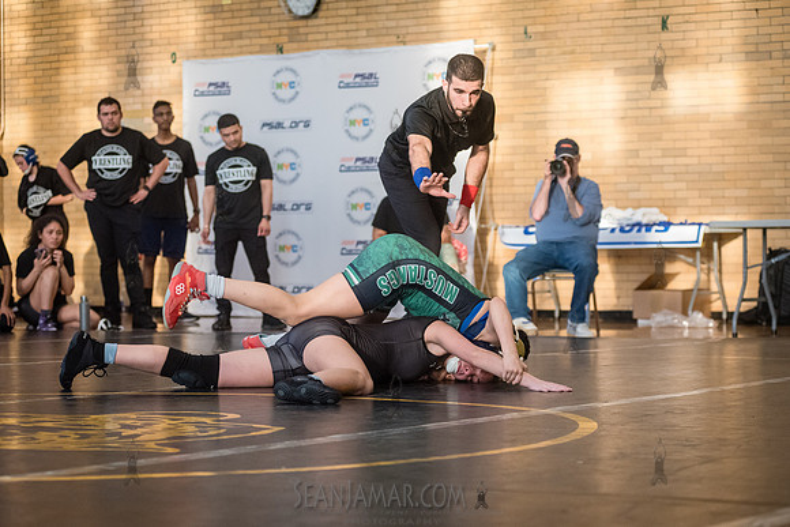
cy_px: 296
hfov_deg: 21.1
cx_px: 396
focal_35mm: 97
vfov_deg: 14.2
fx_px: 2118
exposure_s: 1/400
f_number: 3.5
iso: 5000
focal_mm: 86
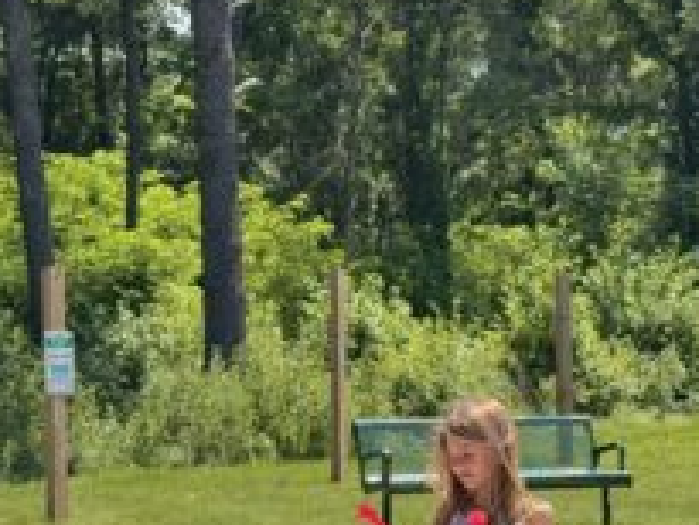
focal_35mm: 117
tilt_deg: +0.6
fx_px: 2364
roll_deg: +0.9
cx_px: 443
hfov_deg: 16.8
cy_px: 370
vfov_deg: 12.6
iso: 64
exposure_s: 1/2252
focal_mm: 6.76
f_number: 1.78
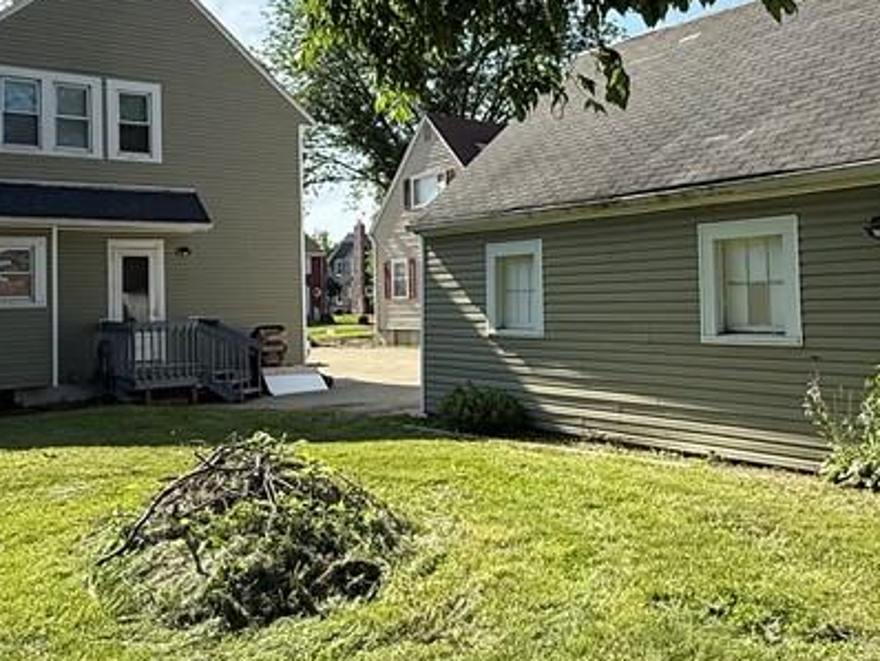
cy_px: 270
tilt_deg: -0.1
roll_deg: +1.7
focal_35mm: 36
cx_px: 471
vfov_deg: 39.6
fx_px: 916
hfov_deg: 51.3
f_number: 2.2
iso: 64
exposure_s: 1/1259
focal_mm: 2.22
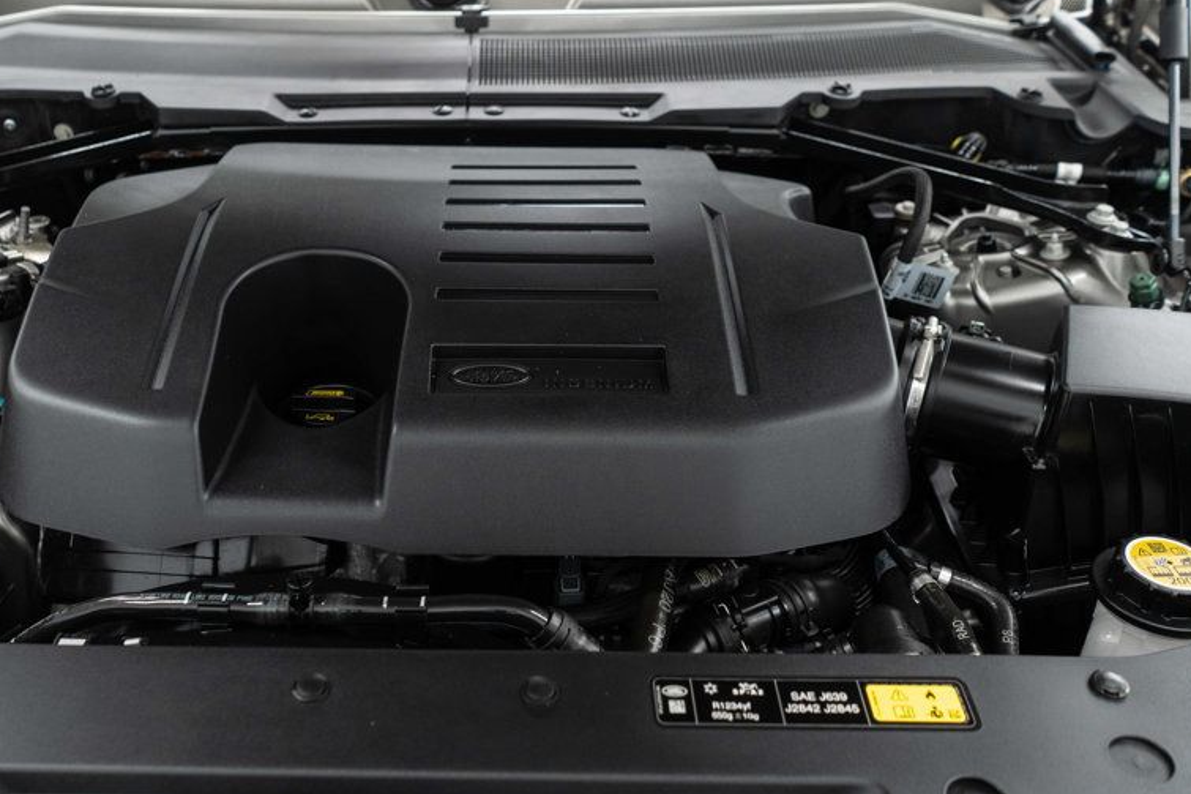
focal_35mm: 38
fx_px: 1257
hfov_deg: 50.4
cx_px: 480
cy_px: 337
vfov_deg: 35.0
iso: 400
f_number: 3.2
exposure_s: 1/50
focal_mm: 28
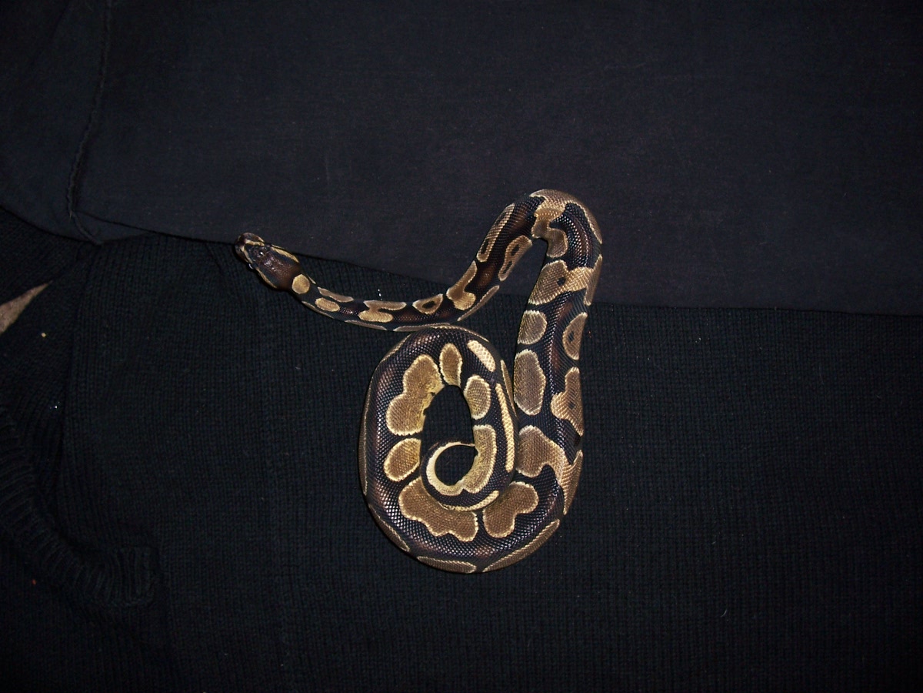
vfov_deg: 41.8
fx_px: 907
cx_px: 462
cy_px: 346
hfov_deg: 54.0
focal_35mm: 34
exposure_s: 1/60
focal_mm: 5.6
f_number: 2.7
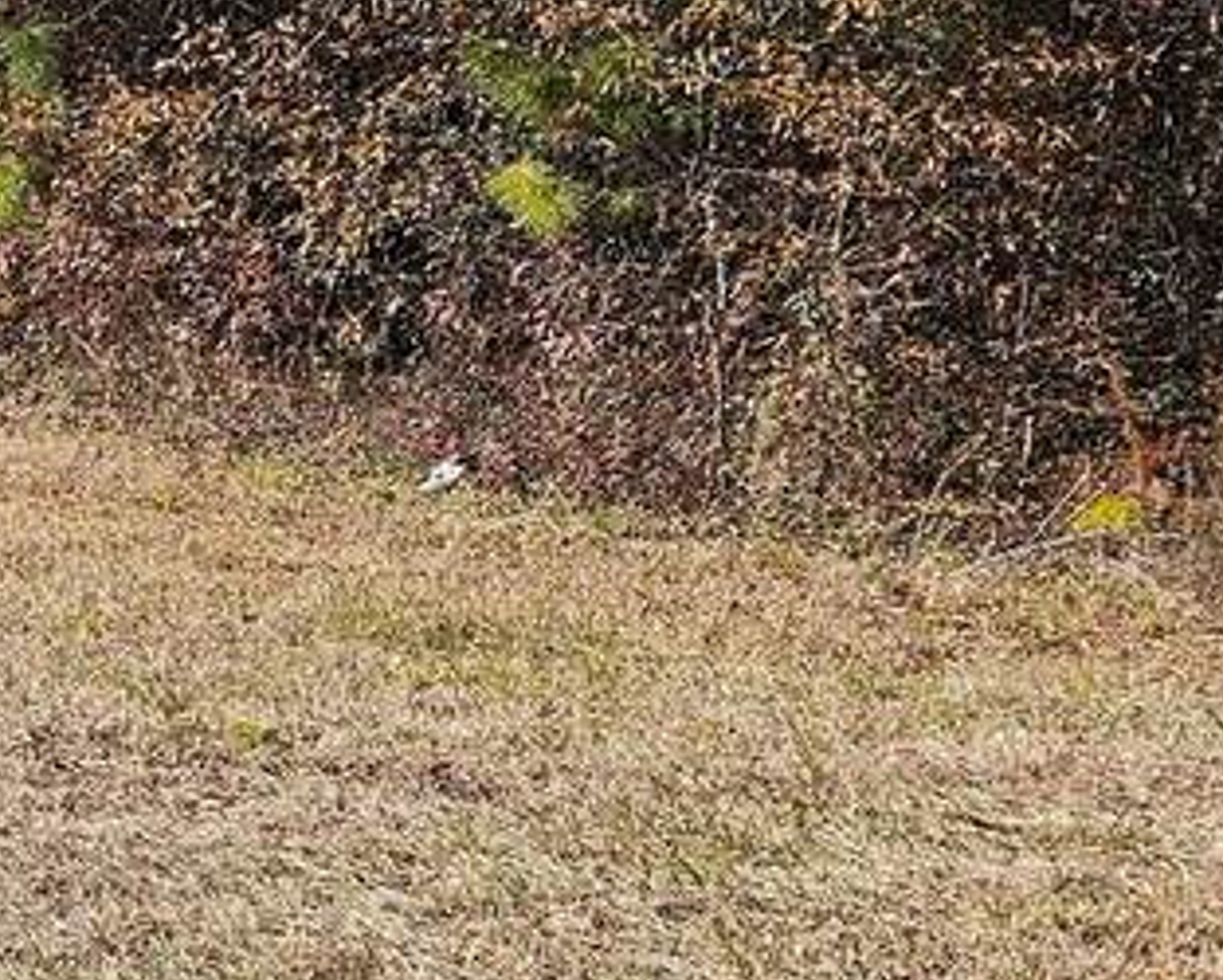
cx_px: -1227
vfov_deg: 16.7
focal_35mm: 92
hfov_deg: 16.1
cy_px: 404
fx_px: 3332
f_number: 1.7
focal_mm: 6.3
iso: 10
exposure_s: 1/437
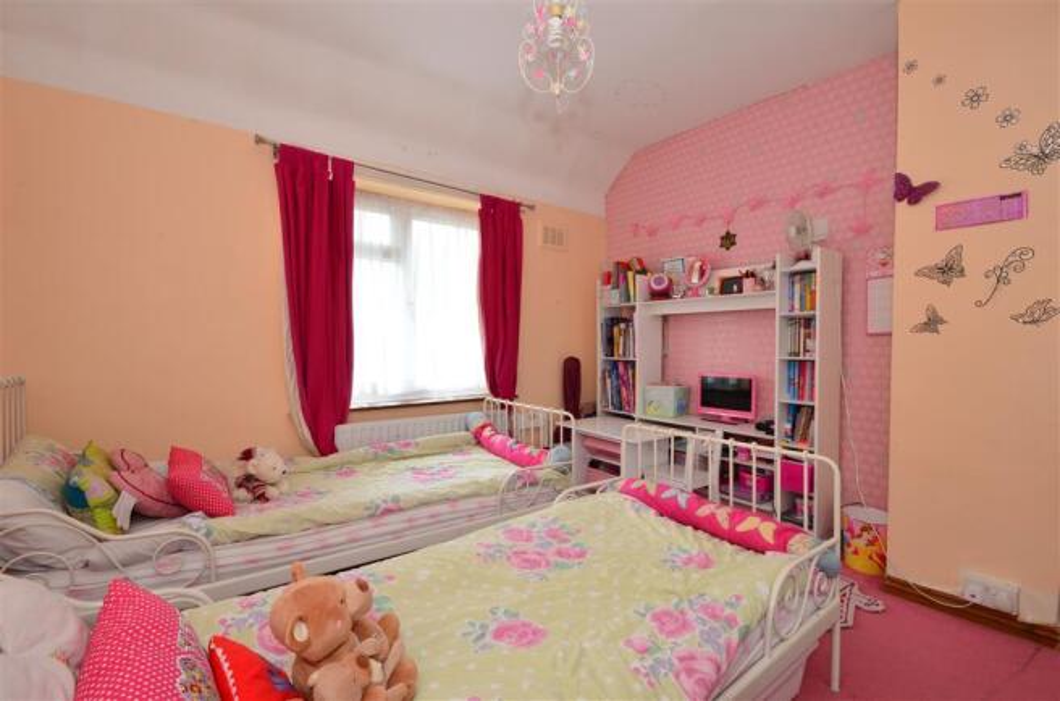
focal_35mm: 15
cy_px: 350
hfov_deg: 100.5
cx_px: 530
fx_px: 441
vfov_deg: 77.0
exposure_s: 1/3
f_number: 16
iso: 400
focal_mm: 10
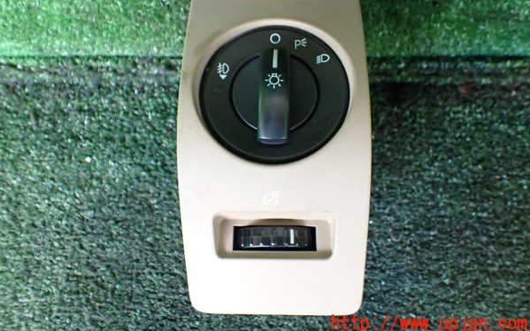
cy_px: 135
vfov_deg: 39.3
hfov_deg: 59.6
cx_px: 265
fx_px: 462
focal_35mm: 32
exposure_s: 1/125
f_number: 2.3
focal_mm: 5.4
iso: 500
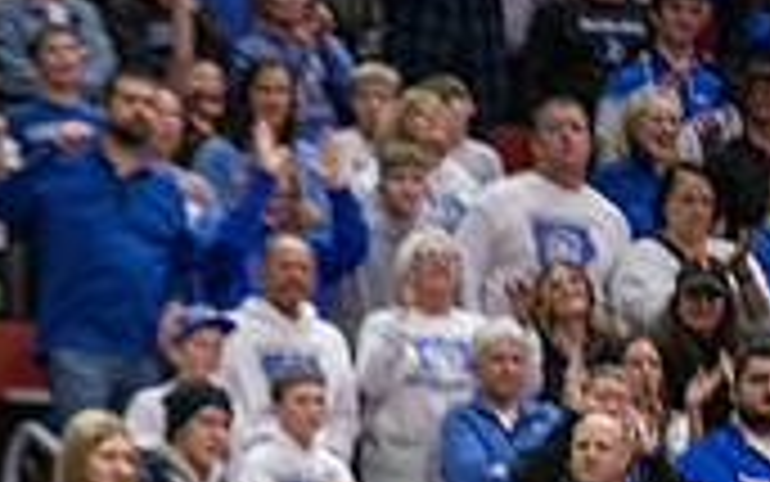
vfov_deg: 3.0
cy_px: 775
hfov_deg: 4.7
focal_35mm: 443
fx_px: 9299
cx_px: 149
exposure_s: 1/1000
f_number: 2.8
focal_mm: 165
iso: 2500
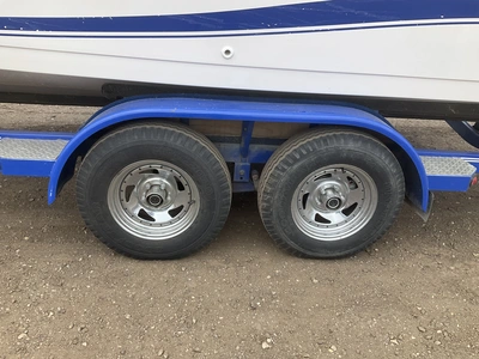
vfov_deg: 48.2
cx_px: 240
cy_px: 180
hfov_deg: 61.7
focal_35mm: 29
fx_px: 401
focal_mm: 3
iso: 25
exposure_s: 1/279
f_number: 1.8
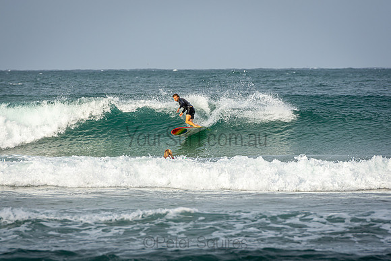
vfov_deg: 4.4
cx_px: 196
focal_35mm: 310
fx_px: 3372
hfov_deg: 6.6
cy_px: 130
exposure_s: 1/2000
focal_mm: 200
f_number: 5
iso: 200
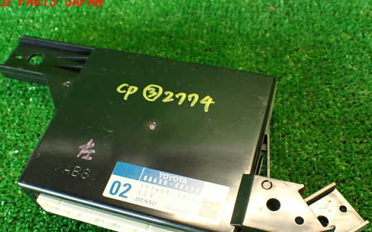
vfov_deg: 33.4
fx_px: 385
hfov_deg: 51.5
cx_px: 185
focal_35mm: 38
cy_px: 149
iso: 250
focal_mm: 5.79
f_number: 2.4
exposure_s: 1/30
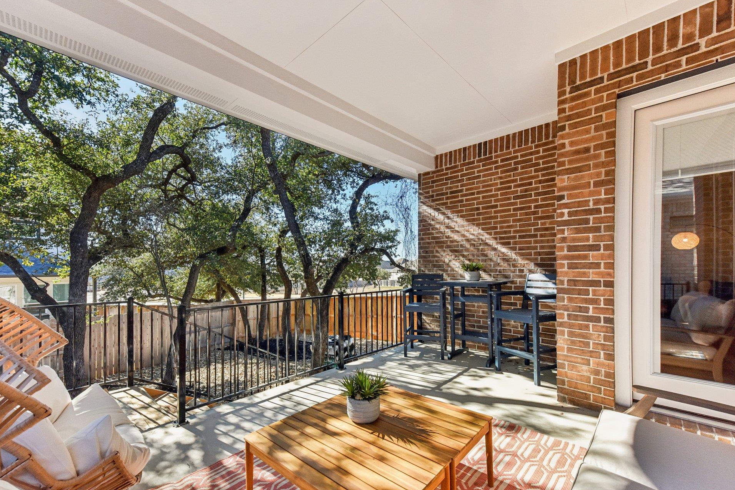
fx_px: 306
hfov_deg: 100.4
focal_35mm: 15
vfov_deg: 77.3
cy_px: 259
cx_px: 357
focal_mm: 14
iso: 800
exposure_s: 1/800
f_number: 8
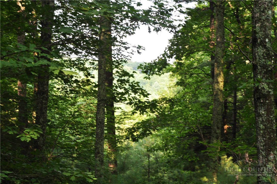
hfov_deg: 27.0
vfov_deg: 18.1
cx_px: 138
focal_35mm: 75
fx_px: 576
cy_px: 92
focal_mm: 50
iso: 400
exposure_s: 1/80
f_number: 8
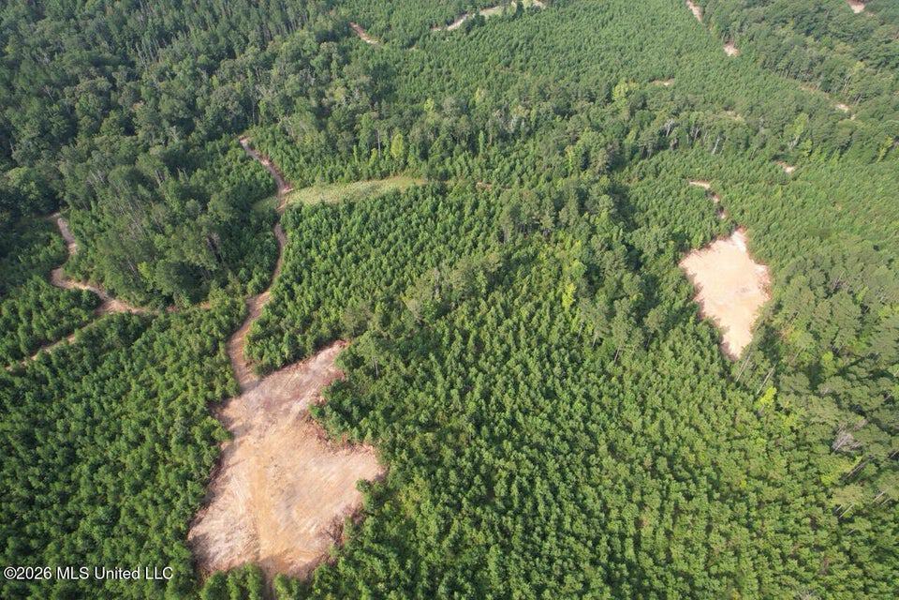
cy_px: 300
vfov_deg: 57.2
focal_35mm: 22
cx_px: 450
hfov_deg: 78.6
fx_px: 549
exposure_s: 1/725
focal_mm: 8.38
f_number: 2.8
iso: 110
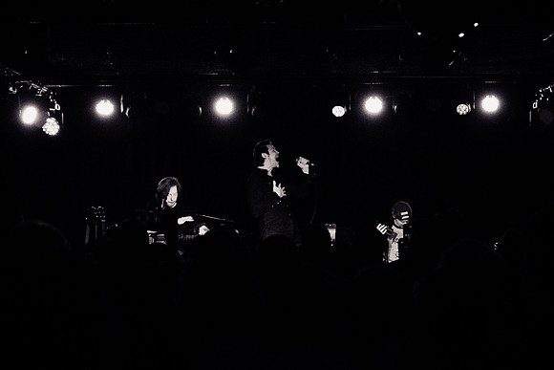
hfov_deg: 19.3
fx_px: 1629
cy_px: 192
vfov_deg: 12.9
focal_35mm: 106
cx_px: 282
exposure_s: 1/640
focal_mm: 81
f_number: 4
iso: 2500
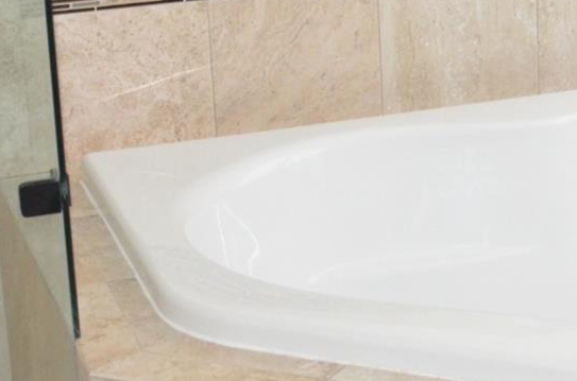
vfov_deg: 11.7
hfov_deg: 16.9
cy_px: 37
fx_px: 1854
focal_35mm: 116
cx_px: 699
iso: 4000
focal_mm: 28
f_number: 7.1
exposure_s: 1/200
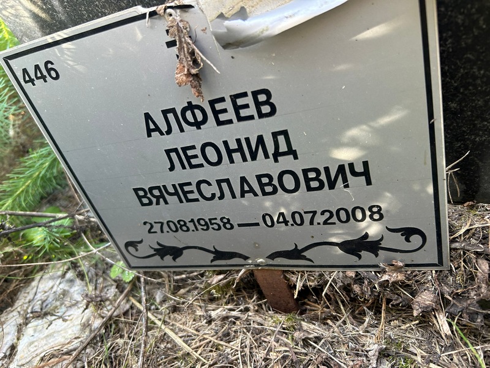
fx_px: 368
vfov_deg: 53.1
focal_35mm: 26
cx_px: 245
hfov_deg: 67.3
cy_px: 184
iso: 125
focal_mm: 5.7
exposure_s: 1/96
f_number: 1.5
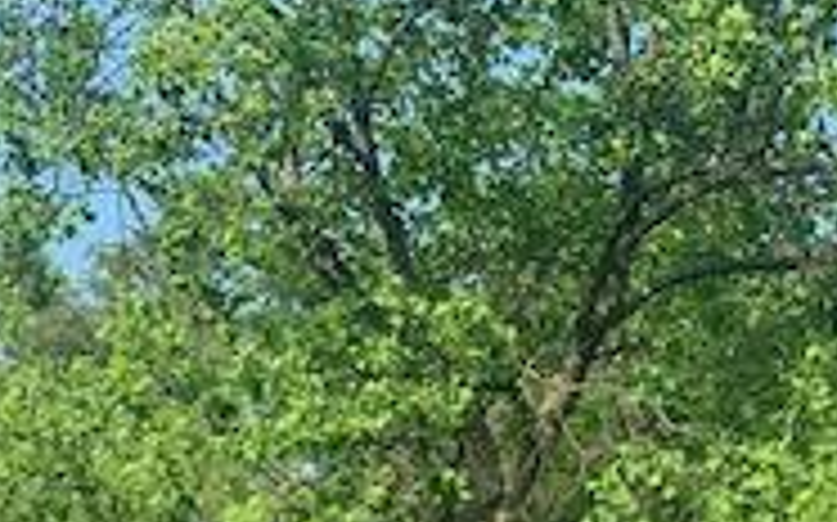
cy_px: 1066
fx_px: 4331
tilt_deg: -1.3
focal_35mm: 190
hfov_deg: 11.0
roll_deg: +1.1
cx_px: 558
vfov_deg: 6.7
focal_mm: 6
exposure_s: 1/298
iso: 16
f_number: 2.4
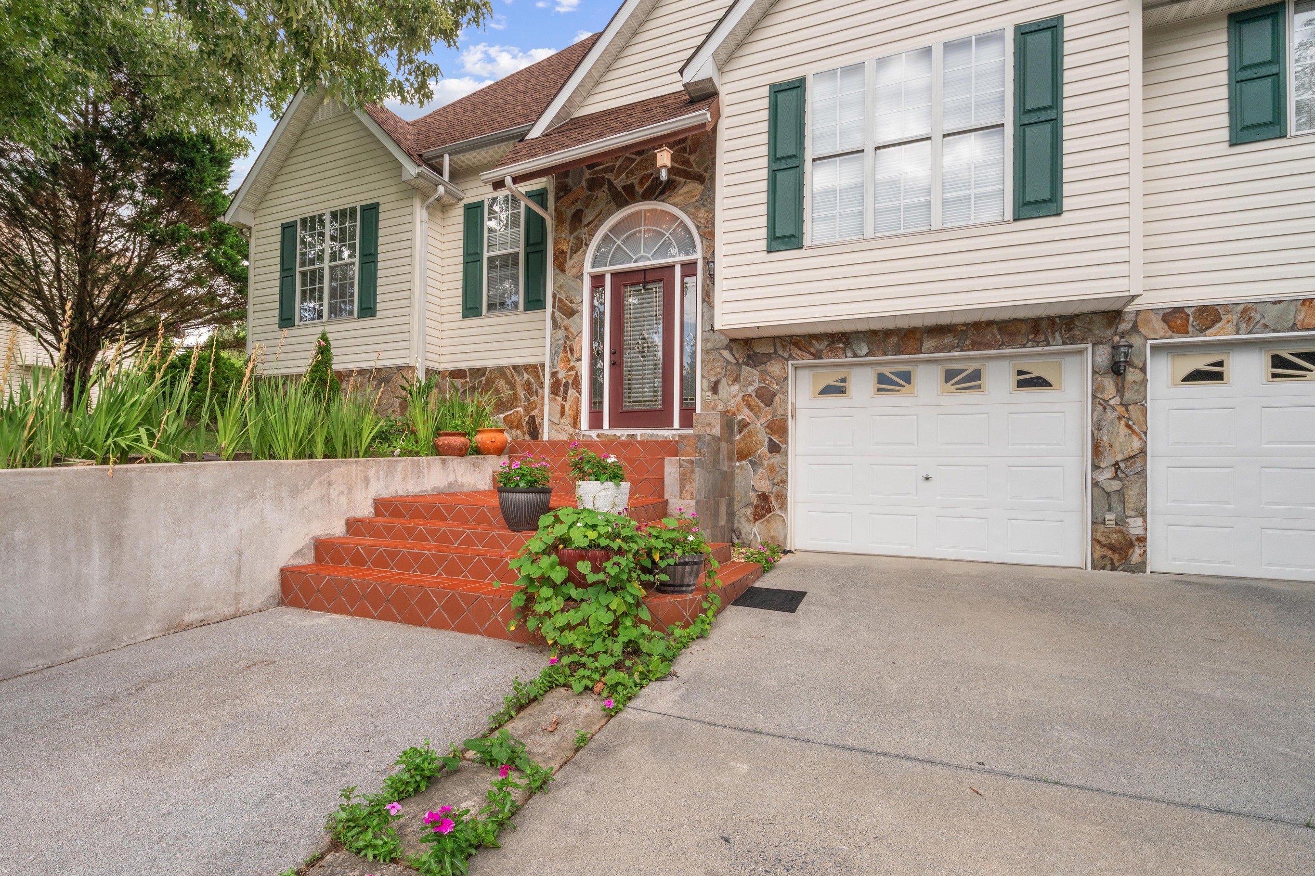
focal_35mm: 18
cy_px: 479
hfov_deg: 89.7
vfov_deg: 67.2
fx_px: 657
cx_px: 594
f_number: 8
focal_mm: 16
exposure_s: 1/60
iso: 320
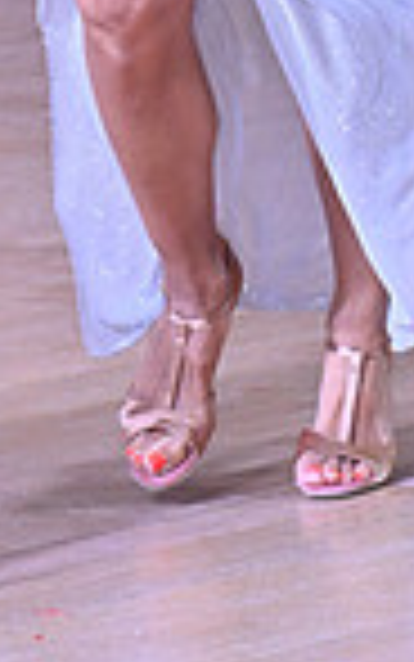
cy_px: -365
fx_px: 8152
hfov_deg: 2.9
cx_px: -326
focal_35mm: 452
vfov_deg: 4.6
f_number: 5.6
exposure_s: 1/320
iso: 2000
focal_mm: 112
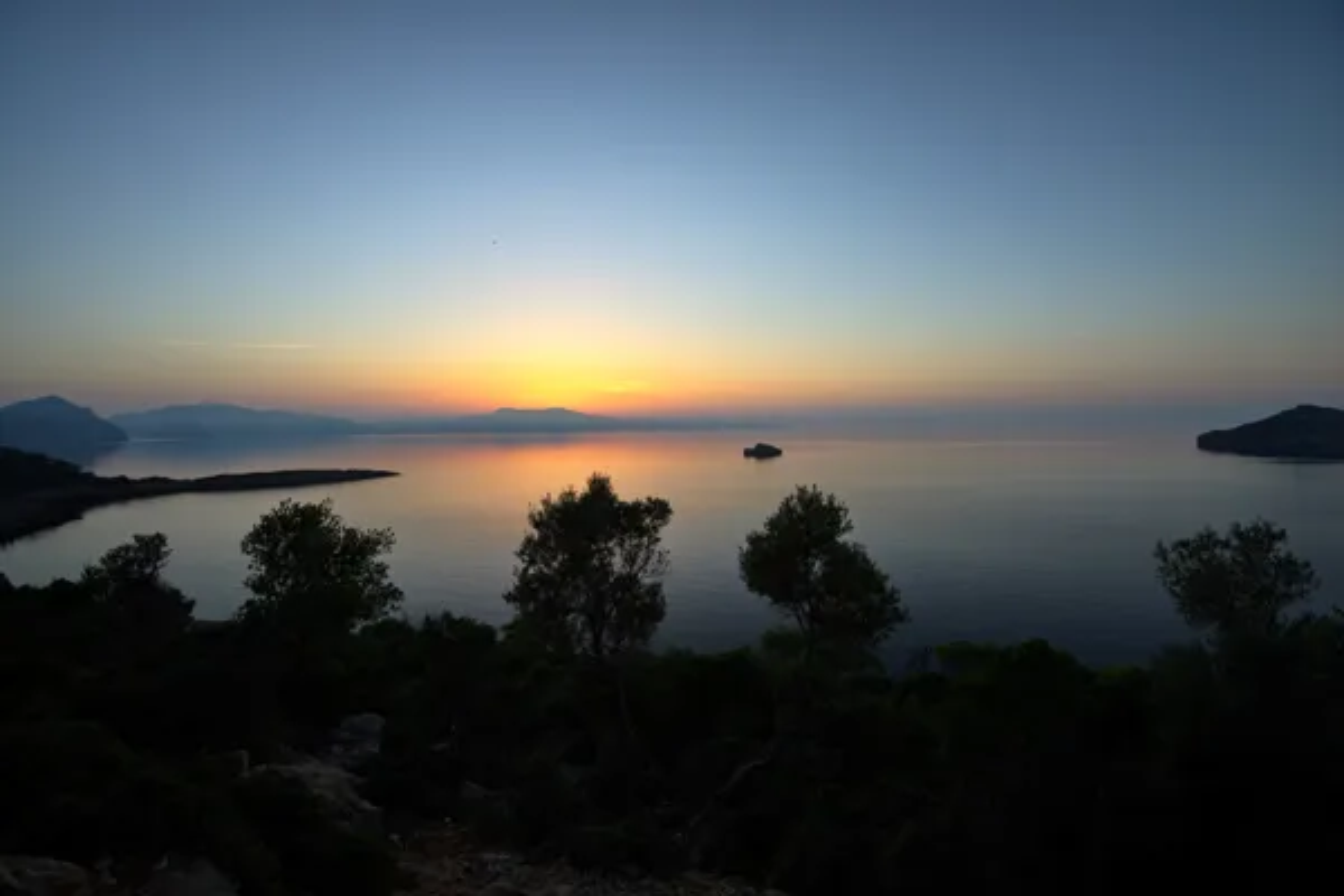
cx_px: 672
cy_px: 448
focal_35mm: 16
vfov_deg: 73.7
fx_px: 597
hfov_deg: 96.7
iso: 200
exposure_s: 1/40
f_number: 9
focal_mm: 16
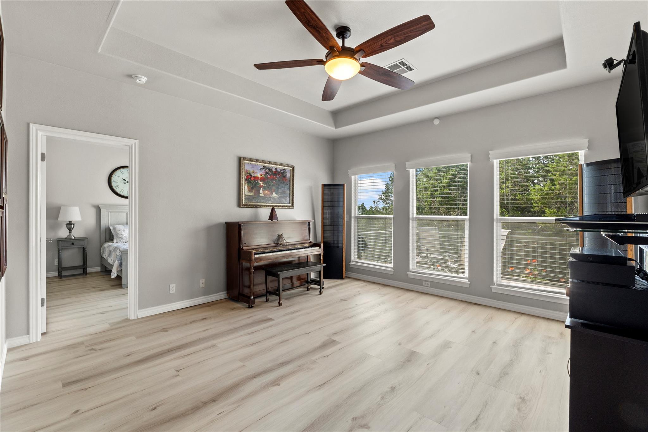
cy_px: 216
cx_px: 324
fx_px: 283
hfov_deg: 97.6
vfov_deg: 74.6
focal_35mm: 16
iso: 250
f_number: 11
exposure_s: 1
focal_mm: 10.5
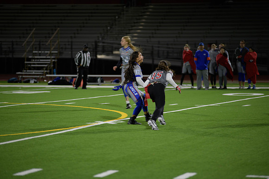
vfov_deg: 8.3
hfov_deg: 12.4
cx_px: 134
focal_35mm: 165
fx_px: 1233
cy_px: 90
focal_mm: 165
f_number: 2.8
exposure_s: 1/200
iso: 640
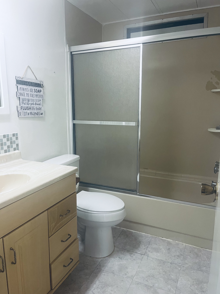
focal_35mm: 26
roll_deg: +1.1
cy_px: 147
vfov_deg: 67.3
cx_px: 110
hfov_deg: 53.1
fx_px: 220
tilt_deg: -11.0
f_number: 1.6
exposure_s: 1/60
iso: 125
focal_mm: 5.1
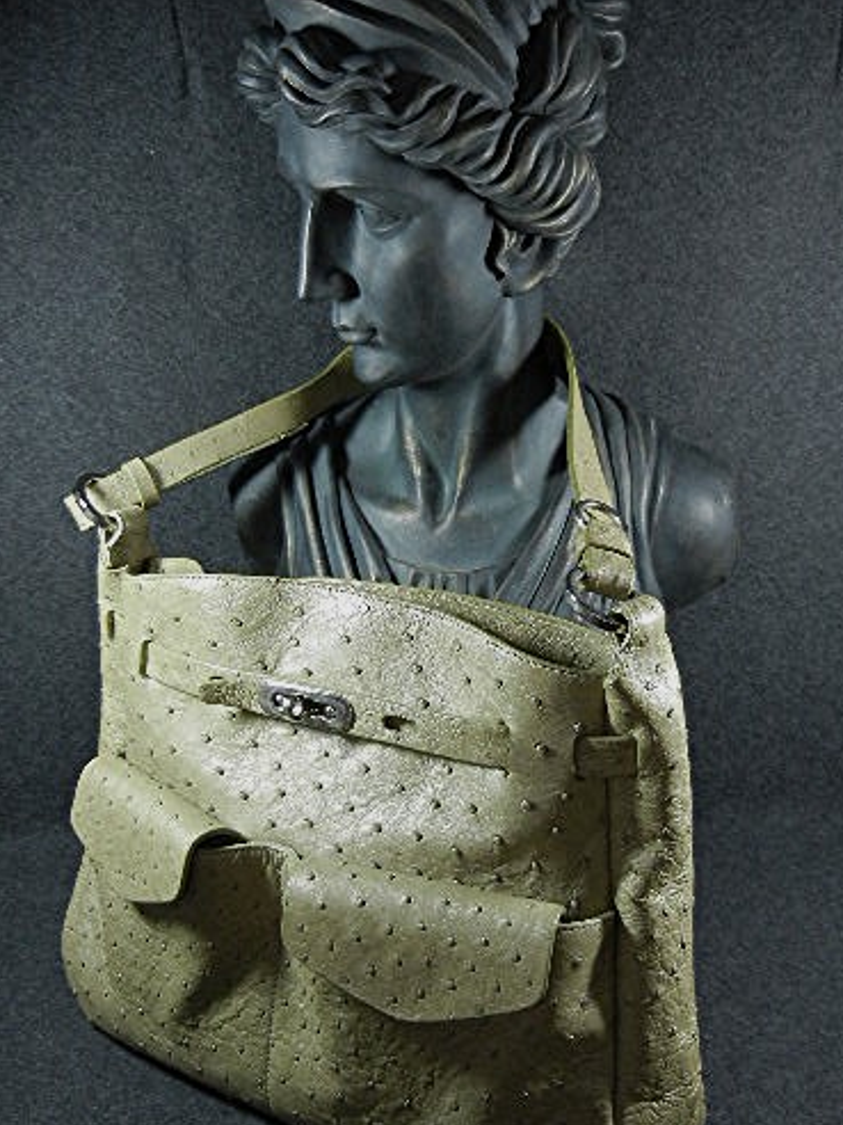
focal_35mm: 39
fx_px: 1266
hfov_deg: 36.8
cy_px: 558
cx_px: 457
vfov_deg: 47.9
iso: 339
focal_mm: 5.4
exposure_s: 1/30
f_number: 3.5
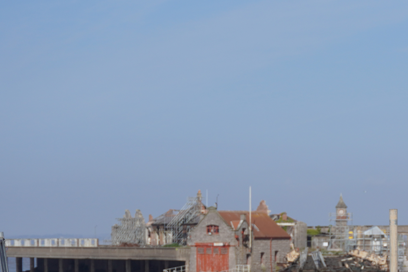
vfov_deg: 6.8
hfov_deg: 10.1
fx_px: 2266
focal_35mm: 200
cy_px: 311
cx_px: 472
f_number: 7.1
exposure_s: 1/800
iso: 100
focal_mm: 50
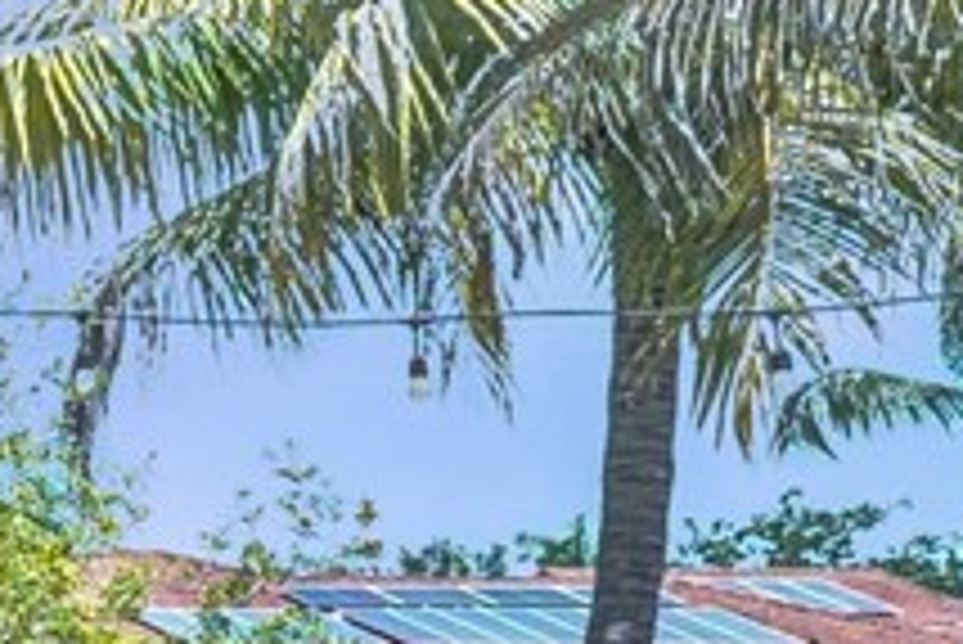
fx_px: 2971
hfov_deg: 9.3
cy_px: 811
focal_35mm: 111
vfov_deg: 12.0
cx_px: -2495
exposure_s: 1/400
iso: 1250
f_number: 3.5
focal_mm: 14
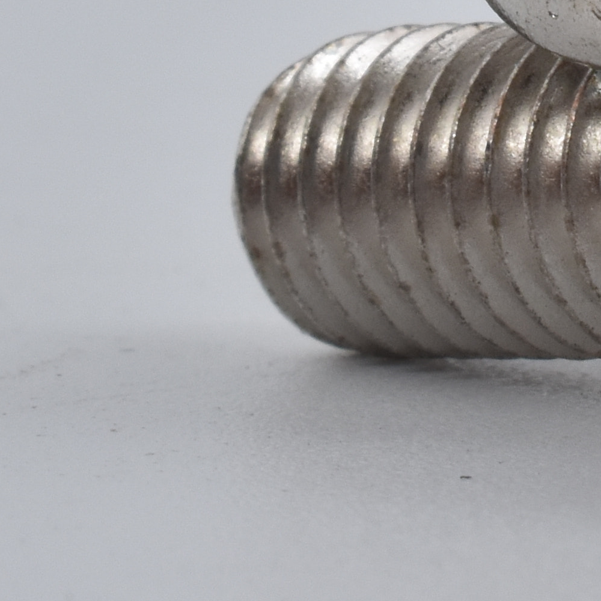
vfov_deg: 4.1
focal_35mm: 421
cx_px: 707
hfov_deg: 4.2
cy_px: -400
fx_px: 8261
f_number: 20
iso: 400
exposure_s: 1/60
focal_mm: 55
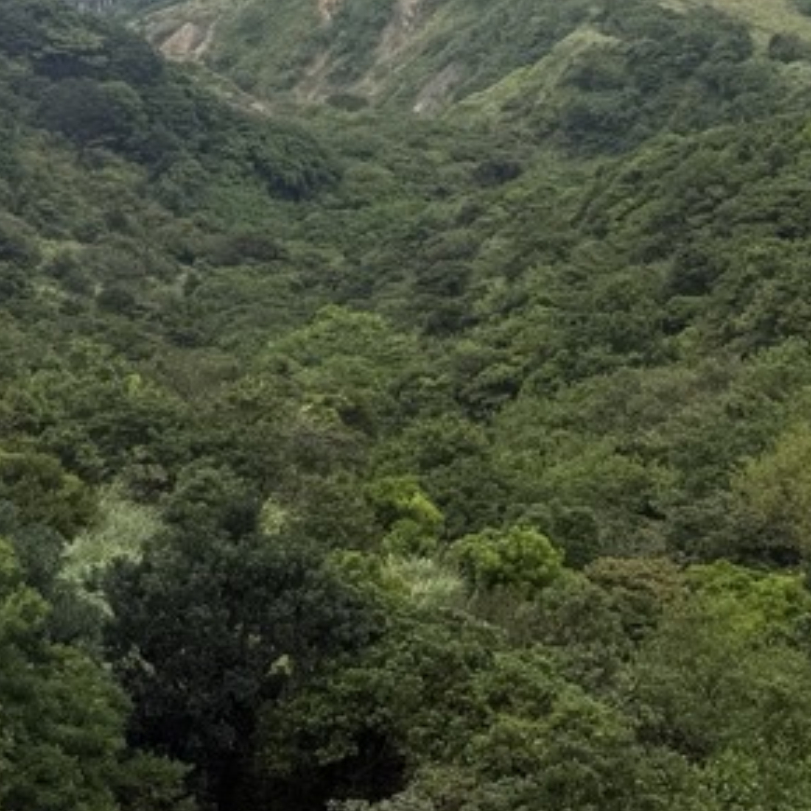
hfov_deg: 22.5
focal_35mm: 75
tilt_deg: -8.0
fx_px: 1988
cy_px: -182
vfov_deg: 21.3
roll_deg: -0.1
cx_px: 730
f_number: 1.78
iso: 80
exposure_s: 1/5319
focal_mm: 6.76
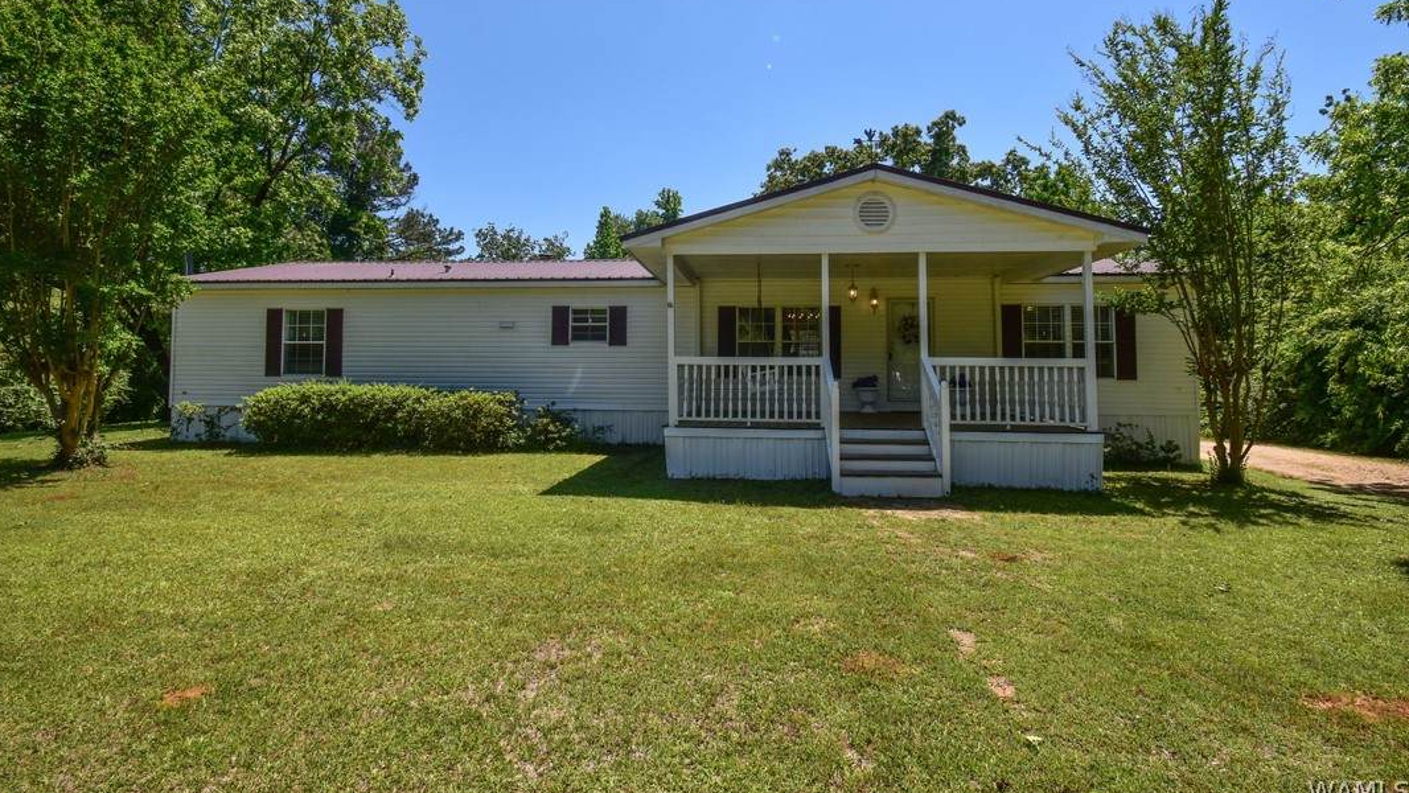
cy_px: 334
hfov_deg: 99.4
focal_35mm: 16
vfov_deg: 66.7
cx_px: 699
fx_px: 598
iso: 400
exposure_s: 1/400
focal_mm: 10
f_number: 11
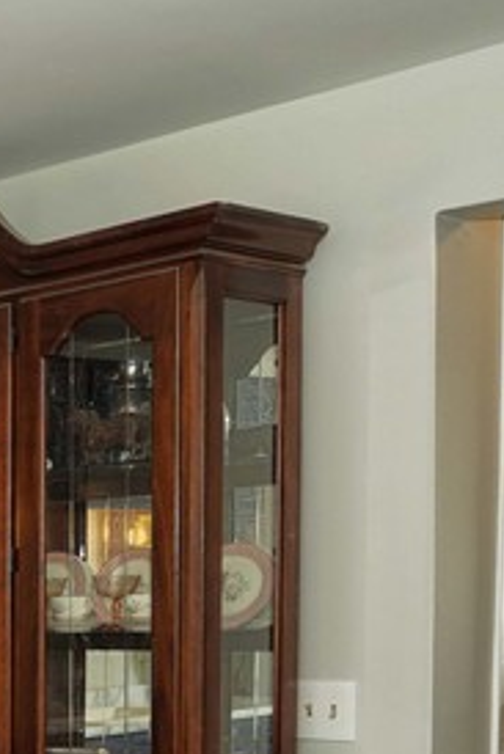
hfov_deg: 13.7
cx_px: -713
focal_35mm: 71
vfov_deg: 27.4
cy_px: 674
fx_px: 1489
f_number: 4
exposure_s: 1/60
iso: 400
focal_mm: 12
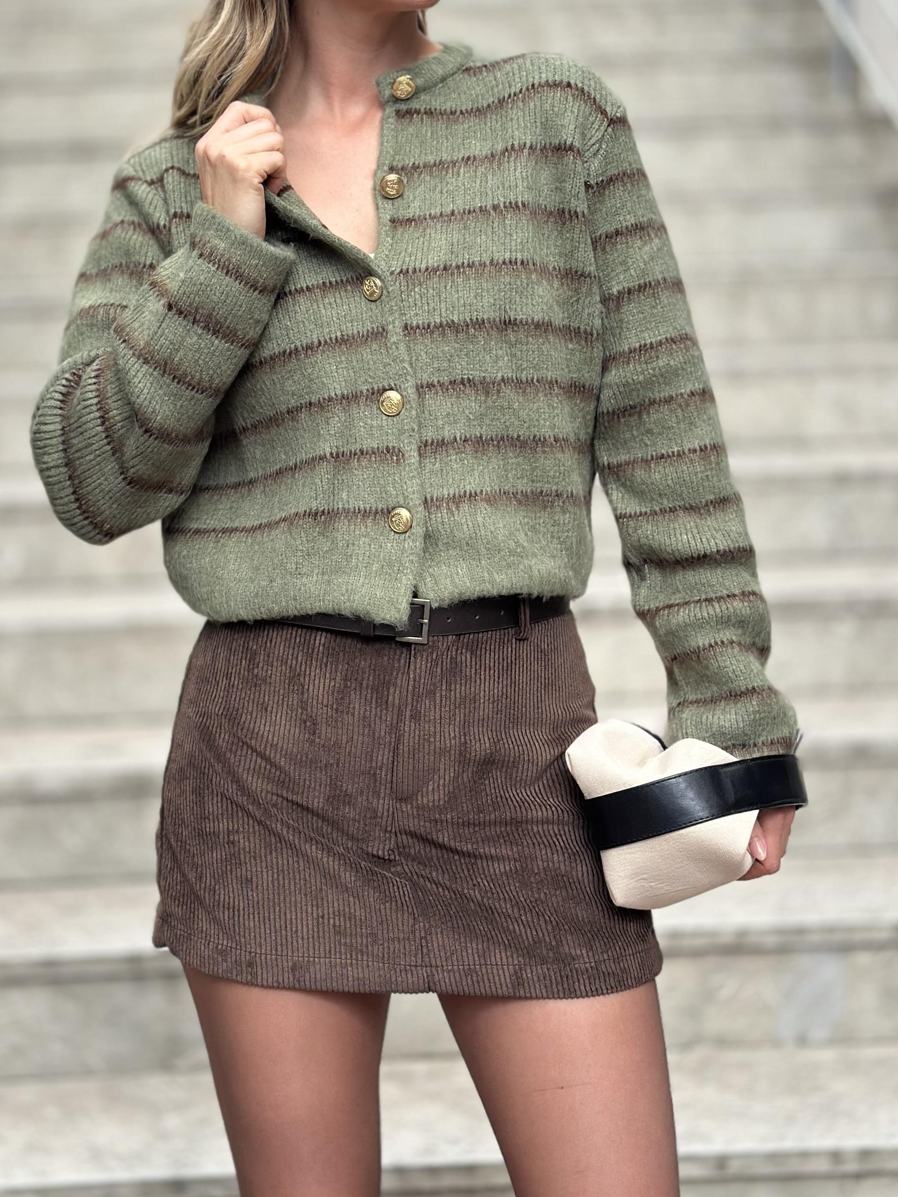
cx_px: 324
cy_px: 440
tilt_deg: -4.9
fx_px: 2421
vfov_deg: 27.7
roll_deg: +1.0
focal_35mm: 70
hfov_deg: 21.0
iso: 80
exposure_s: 1/1107
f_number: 1.78
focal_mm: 6.86
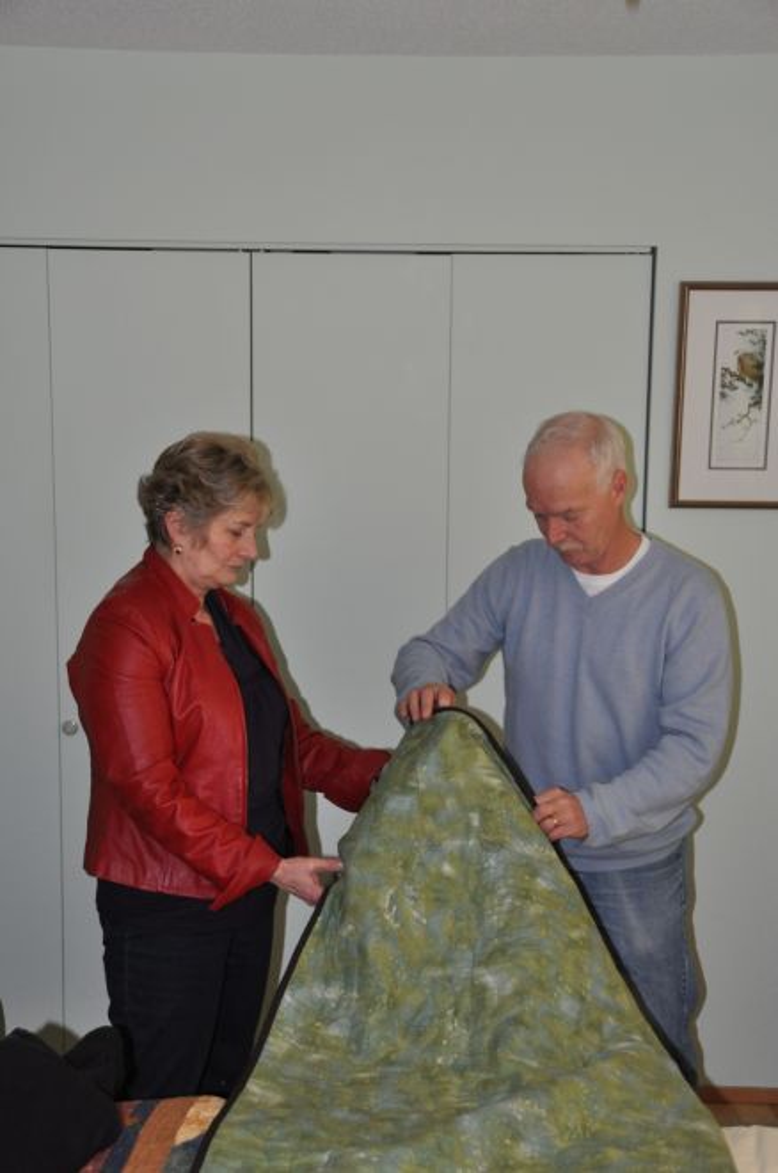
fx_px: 1561
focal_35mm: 48
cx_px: 389
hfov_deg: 28.0
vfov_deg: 41.2
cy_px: 586
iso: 800
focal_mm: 32
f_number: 4
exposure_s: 1/60
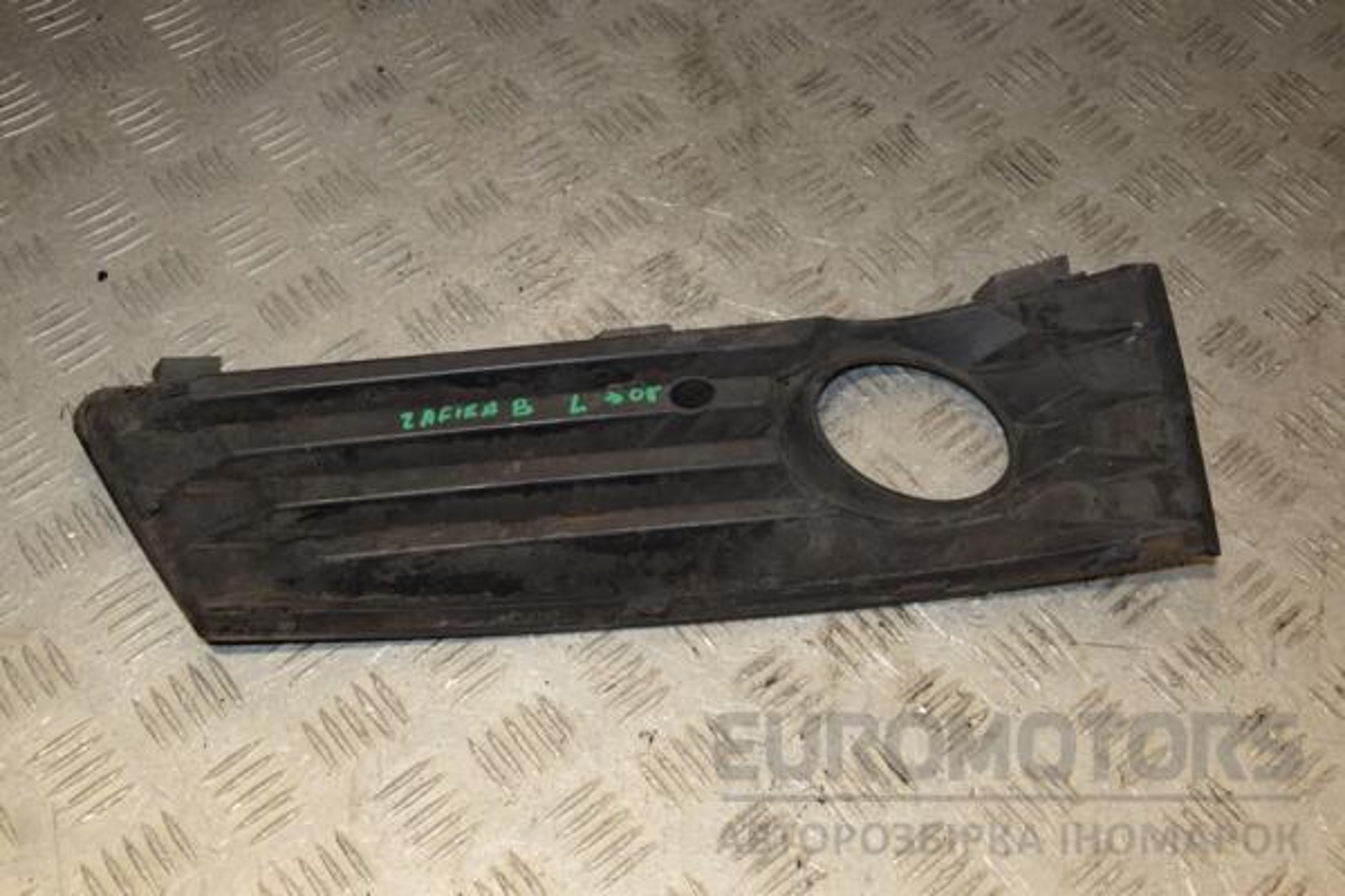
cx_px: 672
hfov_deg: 49.6
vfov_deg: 34.2
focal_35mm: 39
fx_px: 1457
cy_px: 448
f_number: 9
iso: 800
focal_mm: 26
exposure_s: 1/200
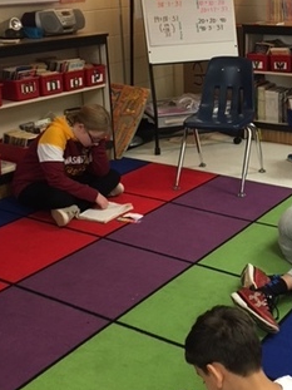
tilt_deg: -23.4
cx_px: 214
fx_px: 597
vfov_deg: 36.1
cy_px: 218
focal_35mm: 53
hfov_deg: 27.2
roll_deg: +1.8
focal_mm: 4.15
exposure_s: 1/30
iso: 125
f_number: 2.2
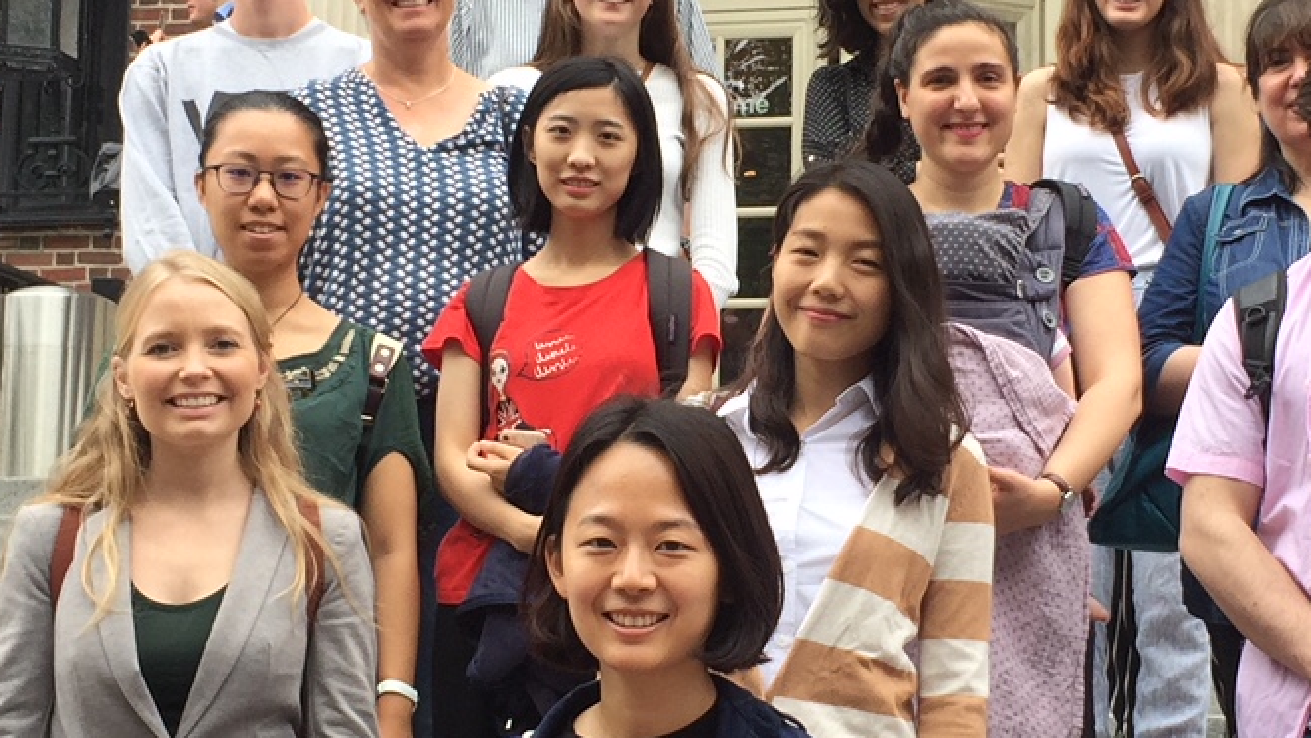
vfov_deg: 15.5
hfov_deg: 27.1
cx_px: 827
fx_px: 2712
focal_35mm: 78
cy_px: 401
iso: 32
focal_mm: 4.15
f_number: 2.2
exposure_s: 1/210
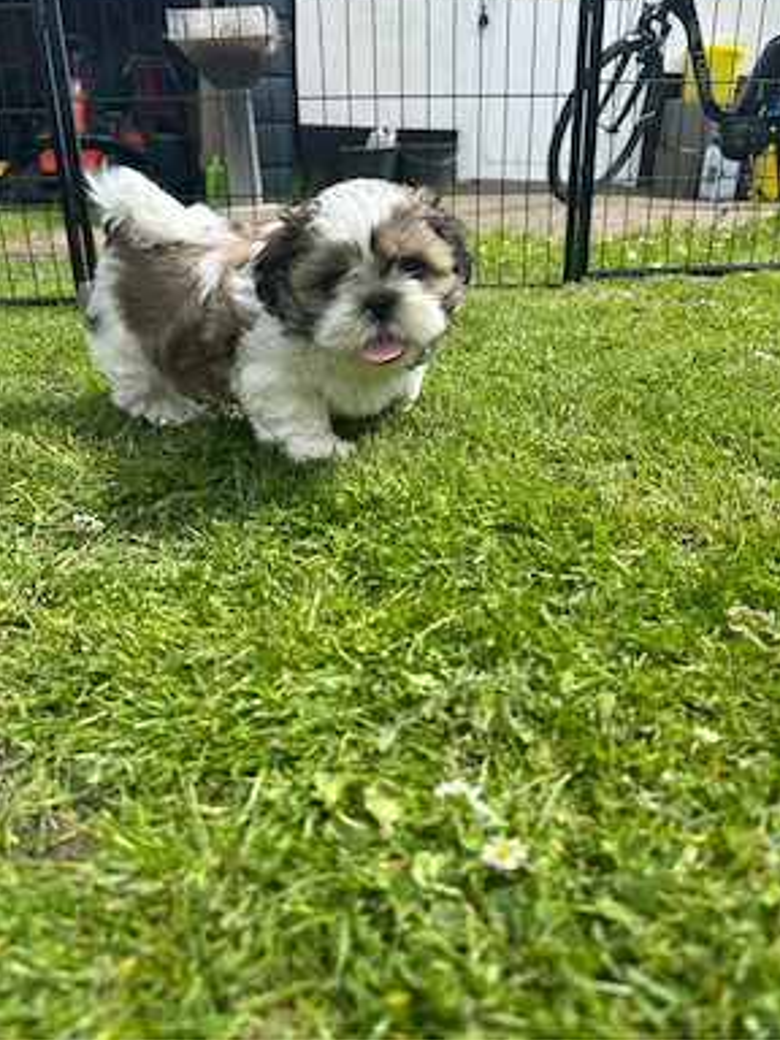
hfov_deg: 54.9
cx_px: 395
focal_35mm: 25
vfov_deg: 69.4
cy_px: 501
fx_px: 751
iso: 80
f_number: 1.78
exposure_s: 1/1751
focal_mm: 6.86
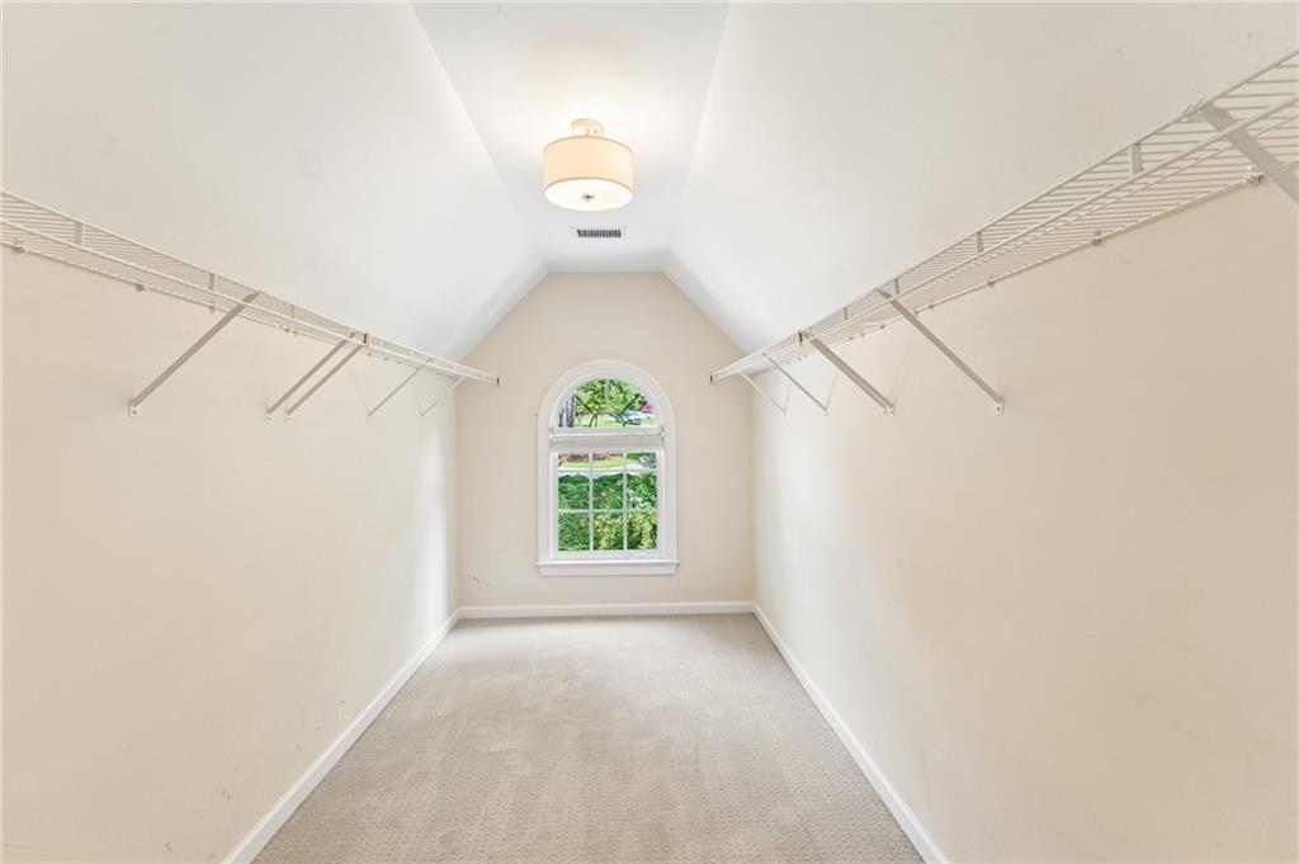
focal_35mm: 16
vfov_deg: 73.3
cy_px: 432
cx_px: 650
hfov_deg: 96.4
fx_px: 580
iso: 320
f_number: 8
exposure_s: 1/13
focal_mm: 16.1
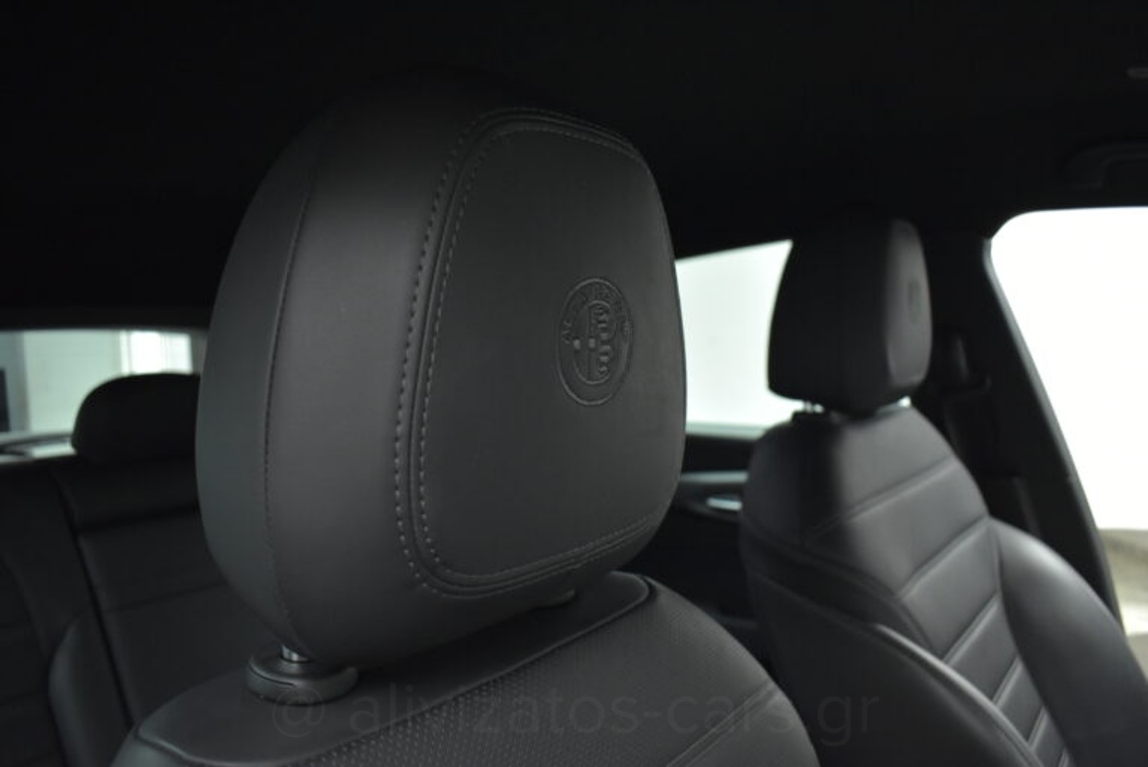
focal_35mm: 27
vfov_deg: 48.0
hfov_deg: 67.4
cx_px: 574
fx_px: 861
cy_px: 384
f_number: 3.5
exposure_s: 1/30
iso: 1600
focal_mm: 18
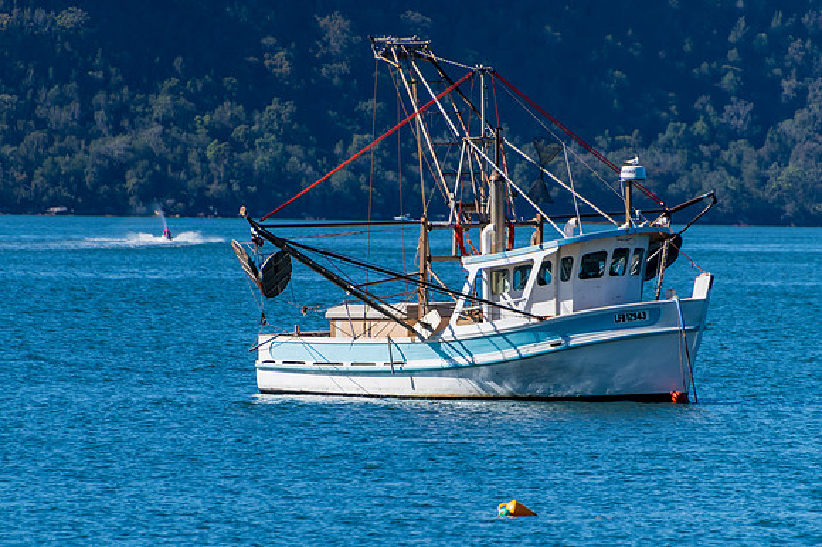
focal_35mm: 600
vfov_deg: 2.3
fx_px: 13692
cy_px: 274
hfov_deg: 3.4
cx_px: 411
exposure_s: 1/800
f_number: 8
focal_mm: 400
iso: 200
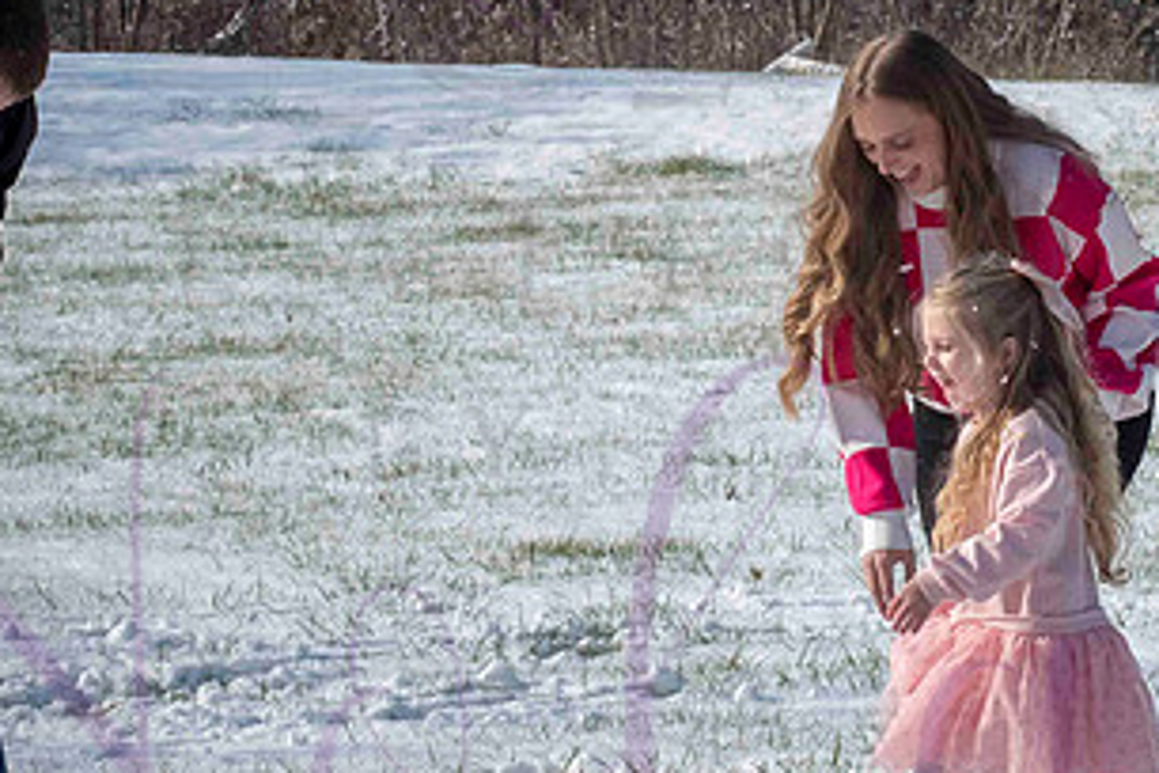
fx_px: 6599
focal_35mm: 205
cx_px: 903
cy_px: 177
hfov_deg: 10.0
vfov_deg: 6.7
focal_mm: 80
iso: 640
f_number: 14
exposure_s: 1/1000
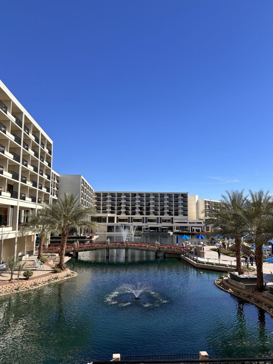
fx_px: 263
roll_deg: -0.7
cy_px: 187
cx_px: 132
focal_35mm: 25
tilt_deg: +7.9
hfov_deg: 54.9
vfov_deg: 69.4
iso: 80
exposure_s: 1/4348
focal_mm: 6.86
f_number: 1.78
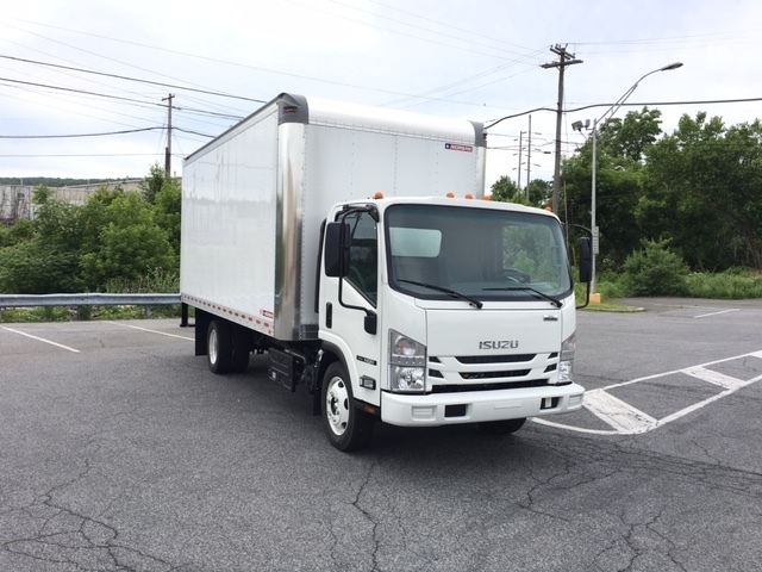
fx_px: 638
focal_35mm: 29
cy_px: 286
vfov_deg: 48.2
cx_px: 381
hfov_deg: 61.7
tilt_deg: -3.9
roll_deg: -0.9
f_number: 2.2
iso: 25
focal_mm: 4.15
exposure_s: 1/927
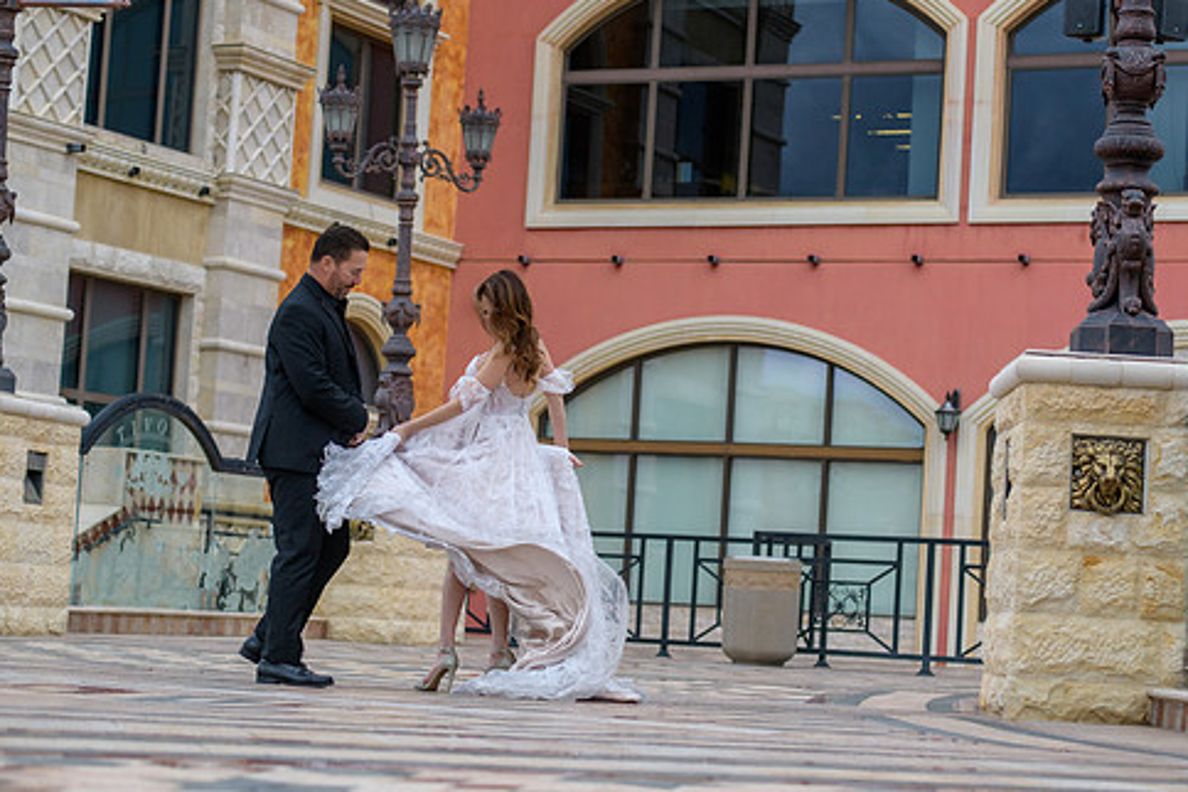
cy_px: 363
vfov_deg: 16.3
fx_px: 2772
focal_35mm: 84
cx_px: 681
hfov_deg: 24.2
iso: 400
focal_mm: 70
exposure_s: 1/3200
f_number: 2.8
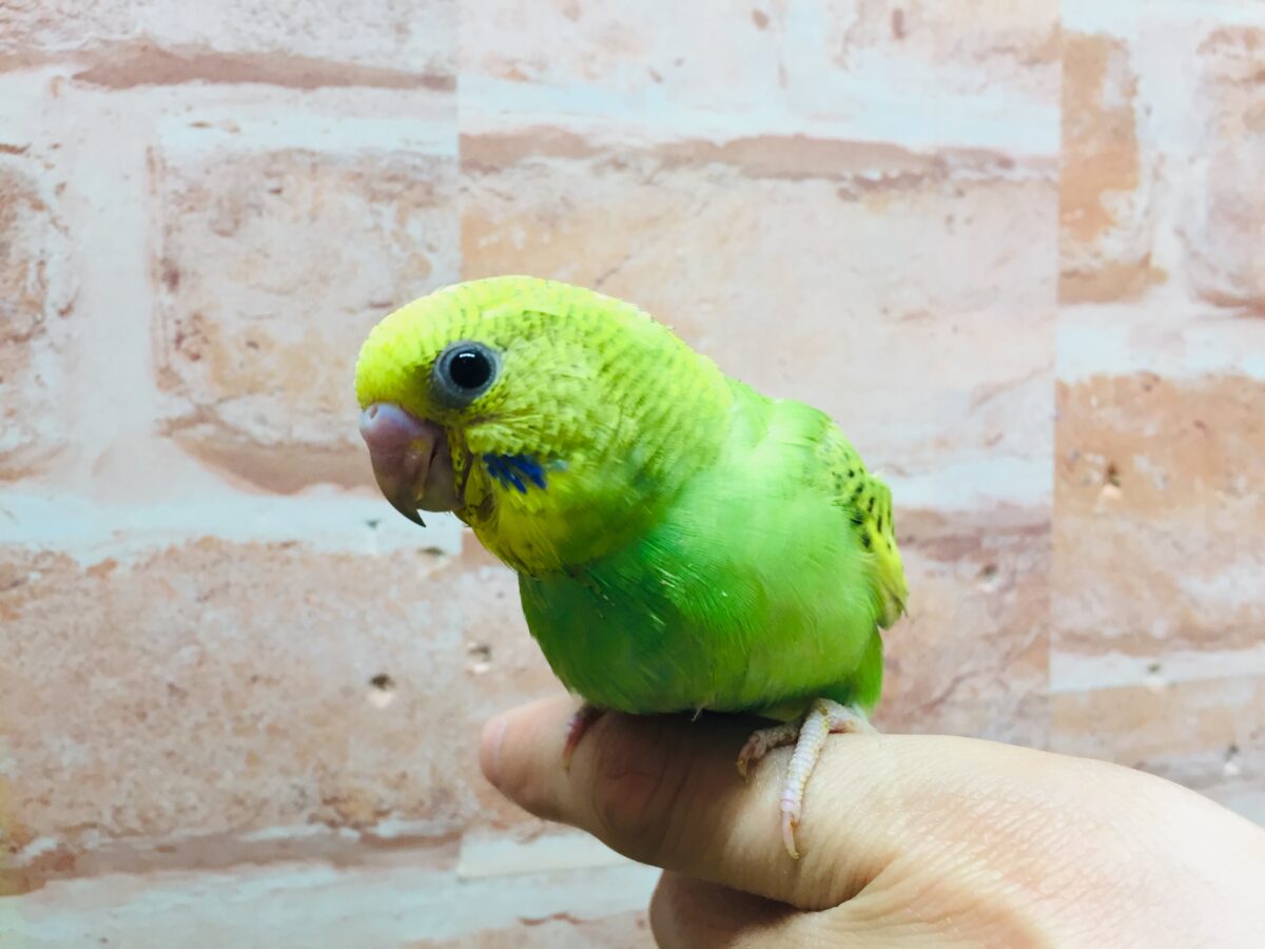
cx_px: 632
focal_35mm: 29
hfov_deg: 61.7
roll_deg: +1.0
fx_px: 1060
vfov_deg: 48.2
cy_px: 474
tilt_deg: -3.5
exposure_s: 1/30
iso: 64
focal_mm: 4.15
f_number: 2.2
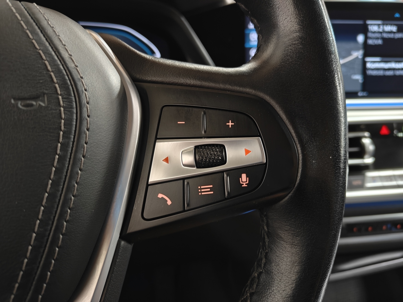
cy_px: 151
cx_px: 202
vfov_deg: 56.8
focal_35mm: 24
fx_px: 279
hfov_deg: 71.6
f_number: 1.8
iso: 1250
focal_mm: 5.59
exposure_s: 1/24
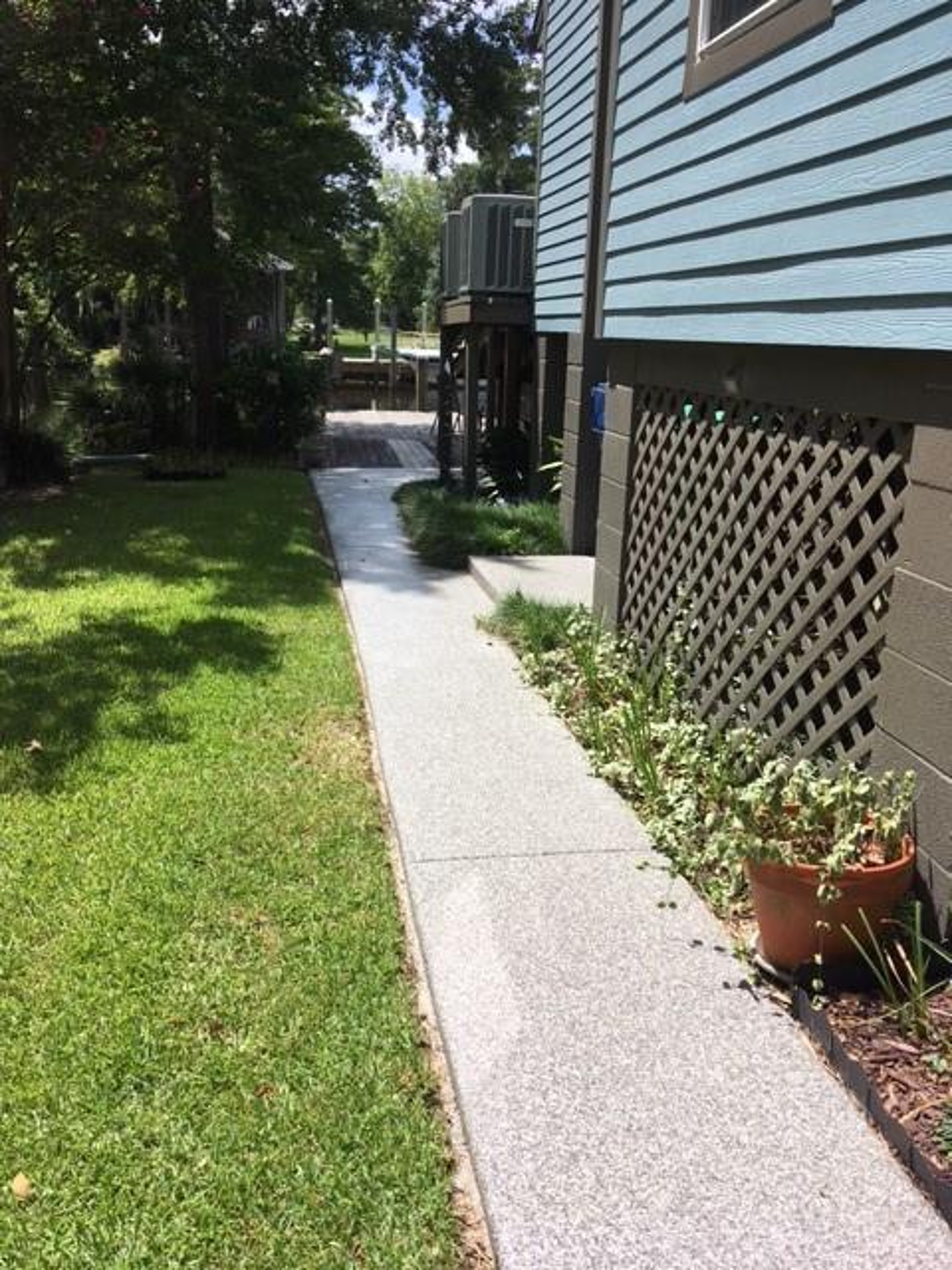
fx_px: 1063
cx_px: 476
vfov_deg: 61.7
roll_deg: -2.5
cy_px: 635
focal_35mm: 29
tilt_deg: -19.8
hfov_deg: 48.2
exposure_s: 1/1261
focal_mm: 4.15
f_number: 2.2
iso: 25
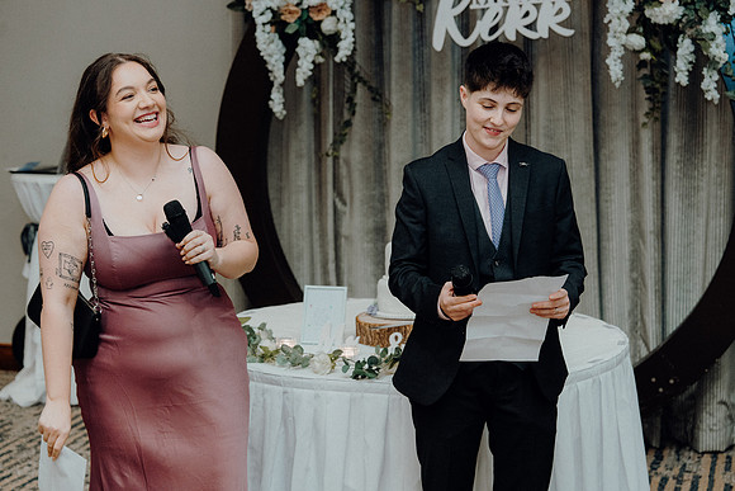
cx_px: 368
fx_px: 1429
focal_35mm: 70
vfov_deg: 19.5
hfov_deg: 28.8
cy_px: 246
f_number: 3.5
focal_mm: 70
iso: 2500
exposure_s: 1/200
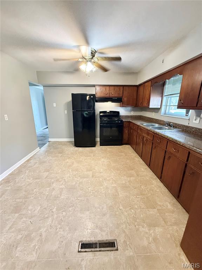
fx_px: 109
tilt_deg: -15.9
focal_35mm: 14
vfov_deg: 102.1
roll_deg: -0.9
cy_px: 135
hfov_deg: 85.7
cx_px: 101
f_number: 2.2
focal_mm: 2.22
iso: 640
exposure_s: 1/60
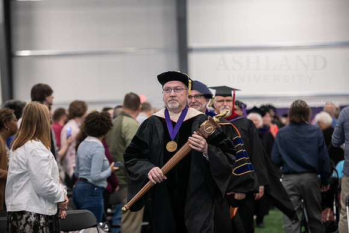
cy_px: 116
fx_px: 1357
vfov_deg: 9.8
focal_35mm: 140
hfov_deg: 14.7
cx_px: 174
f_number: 3.2
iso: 2000
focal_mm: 140
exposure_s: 1/200
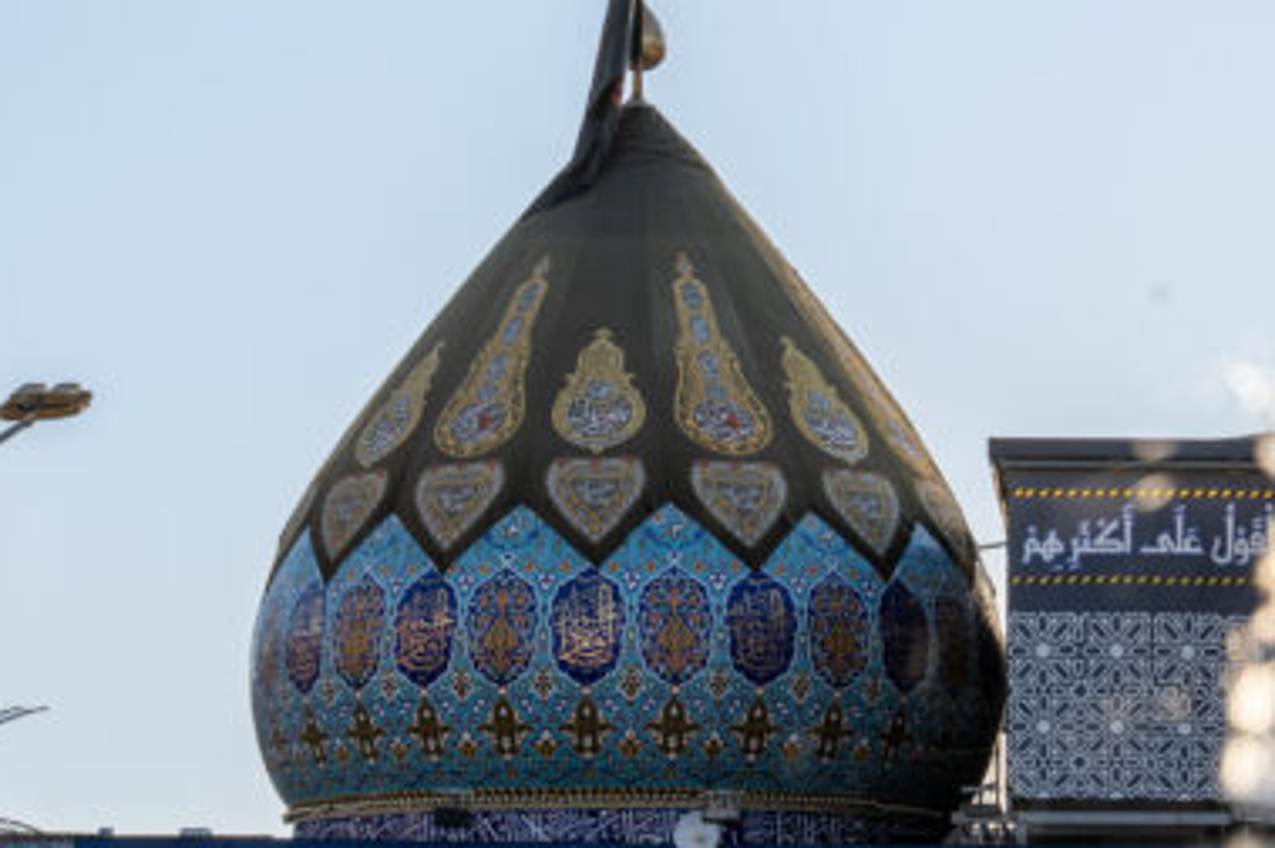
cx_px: 979
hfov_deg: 7.3
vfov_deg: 4.9
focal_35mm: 282
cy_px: 535
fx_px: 9979
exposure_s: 1/100
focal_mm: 139
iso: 100
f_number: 10
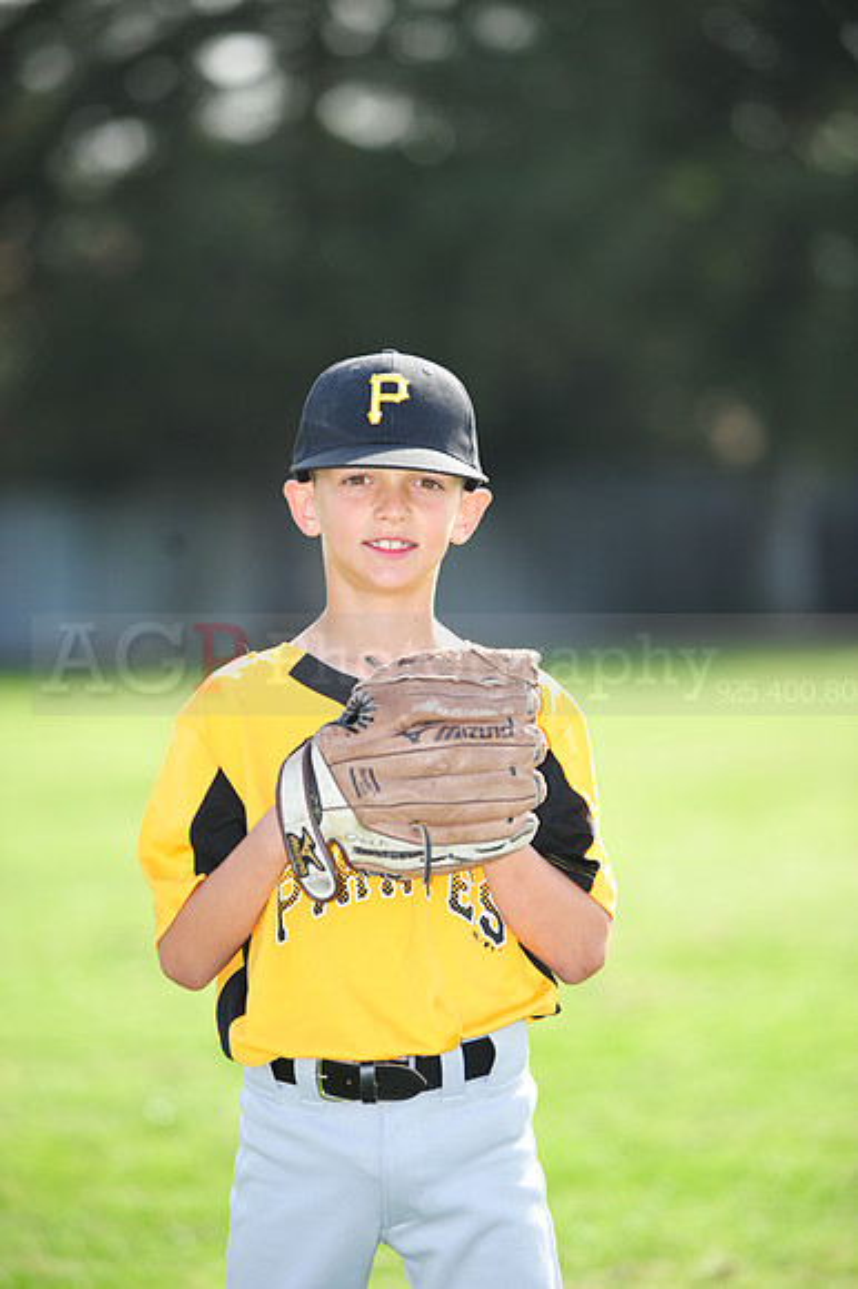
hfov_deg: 6.9
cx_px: 429
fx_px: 7158
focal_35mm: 200
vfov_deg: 10.3
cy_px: 644
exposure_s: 1/800
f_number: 4.5
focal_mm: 200
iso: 400
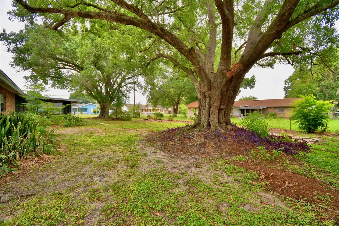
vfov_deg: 77.3
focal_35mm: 15
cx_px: 170
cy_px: 113
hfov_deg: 100.4
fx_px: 141
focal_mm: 10
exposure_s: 1/160
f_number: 4.5
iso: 100
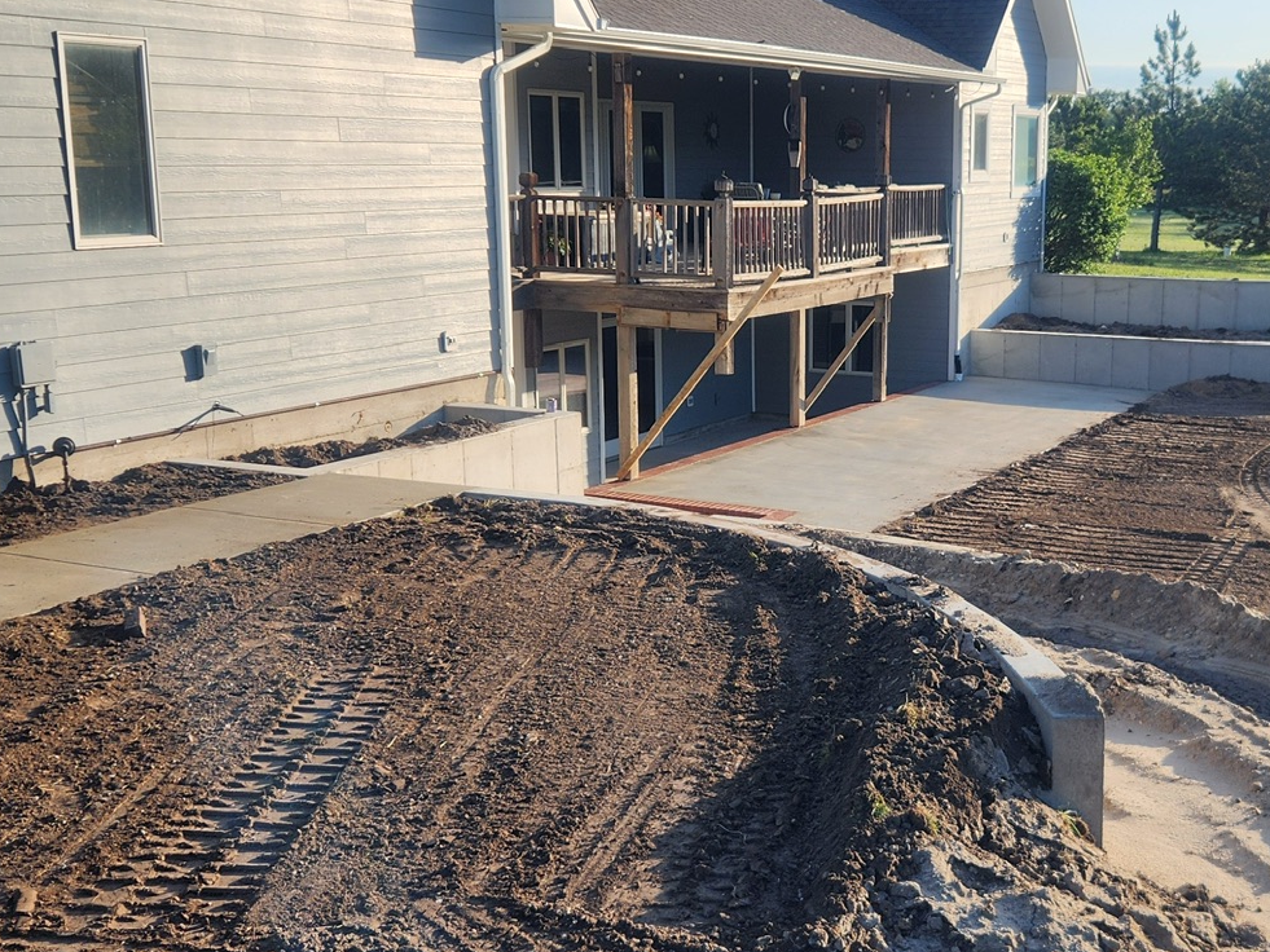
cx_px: 908
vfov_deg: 30.3
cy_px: 495
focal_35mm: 48
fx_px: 1761
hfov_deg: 38.9
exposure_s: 1/1093
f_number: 1.8
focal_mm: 5.4
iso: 20
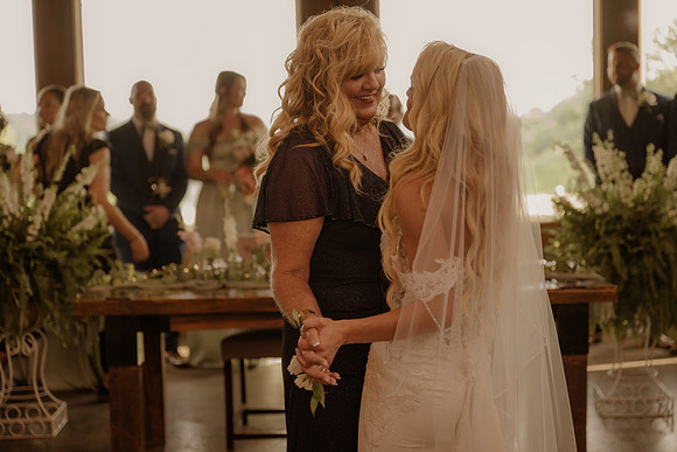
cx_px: 338
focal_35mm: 70
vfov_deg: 19.5
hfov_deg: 28.8
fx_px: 1317
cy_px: 226
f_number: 2.8
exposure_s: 1/200
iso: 1000
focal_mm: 70
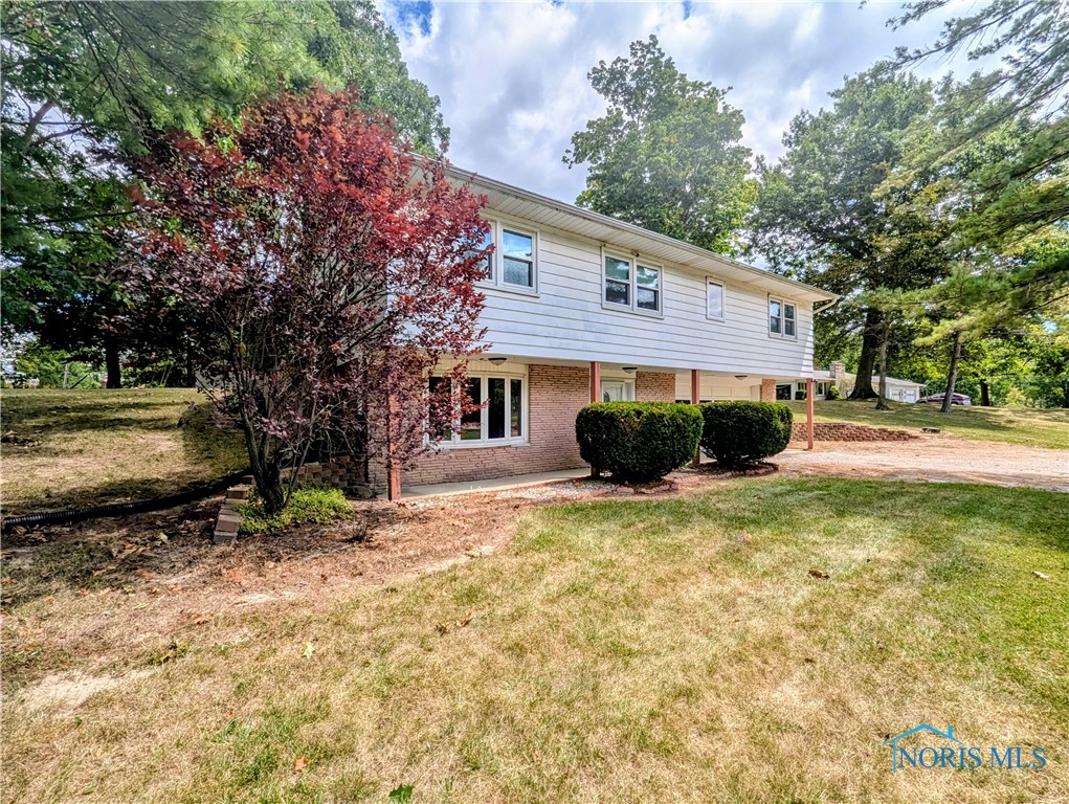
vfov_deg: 90.0
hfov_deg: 106.1
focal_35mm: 13
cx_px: 534
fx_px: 402
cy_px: 402
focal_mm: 1.95
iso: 47
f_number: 2.2
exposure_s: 1/1866
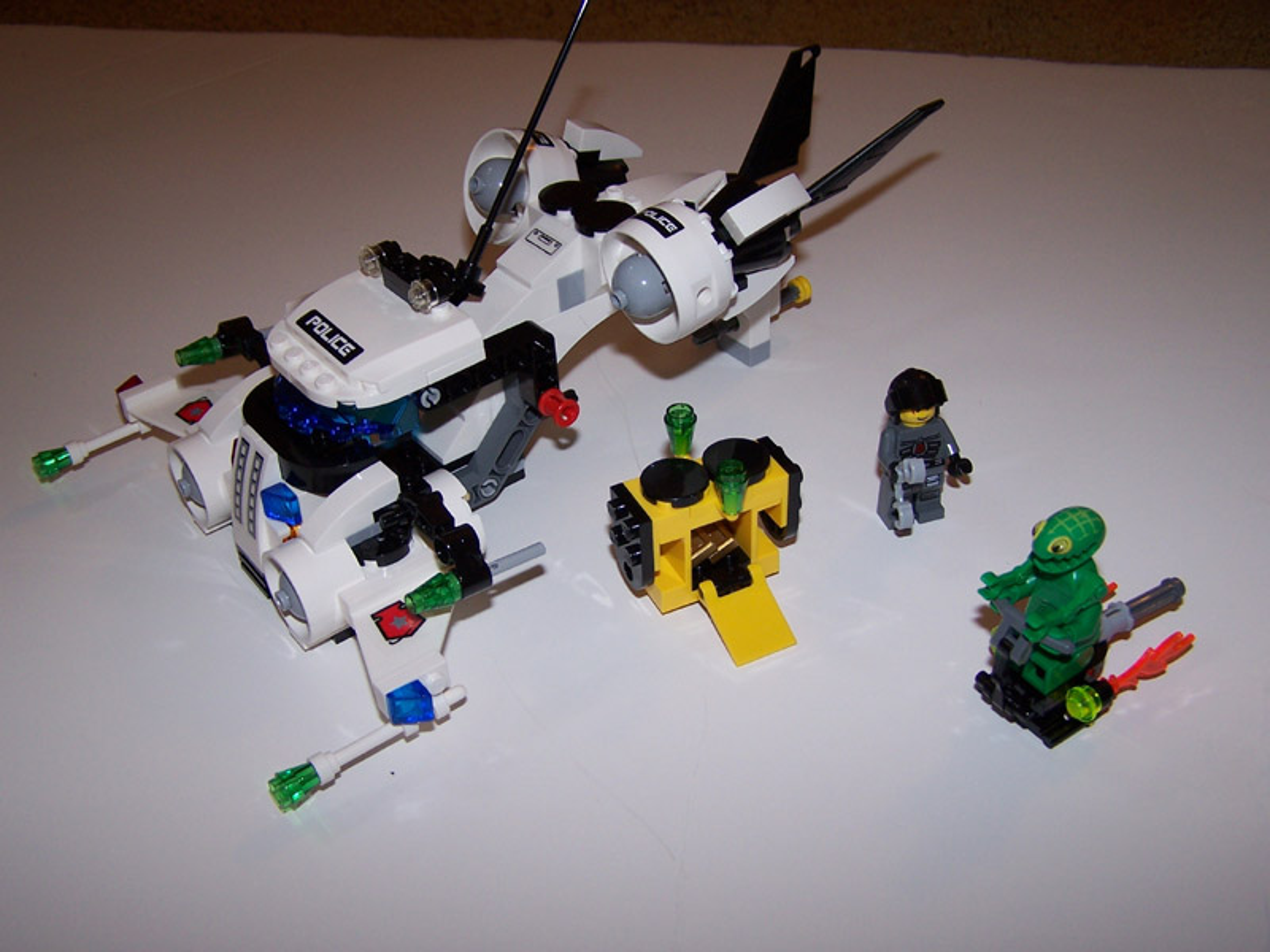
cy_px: 476
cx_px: 635
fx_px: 1394
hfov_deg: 49.0
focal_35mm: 38
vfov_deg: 37.7
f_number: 2.8
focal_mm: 6.3
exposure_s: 1/60
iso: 80
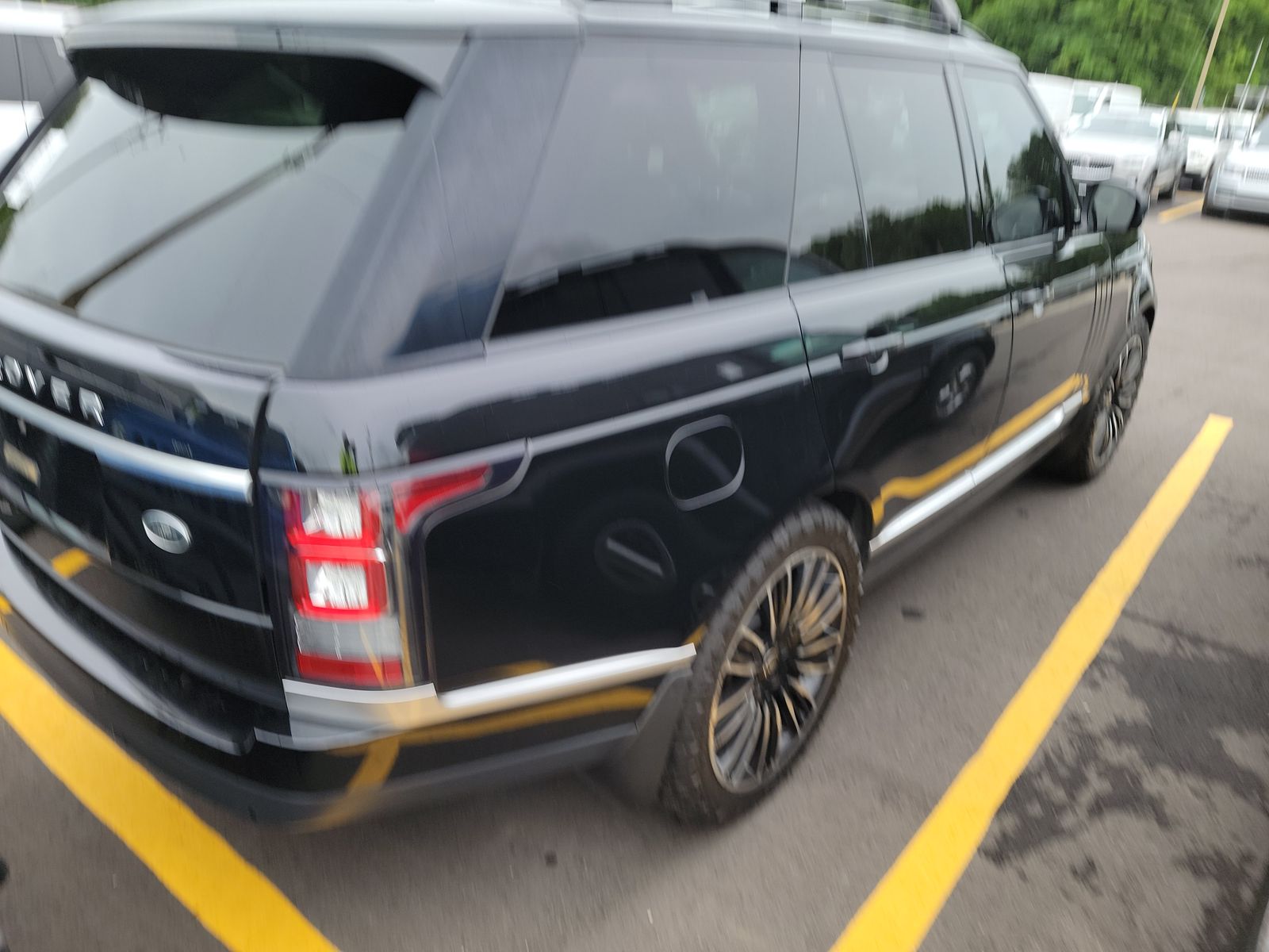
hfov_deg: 71.6
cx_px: 634
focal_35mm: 24
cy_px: 476
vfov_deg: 56.8
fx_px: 880
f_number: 1.8
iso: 58
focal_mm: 6.7
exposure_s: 1/59
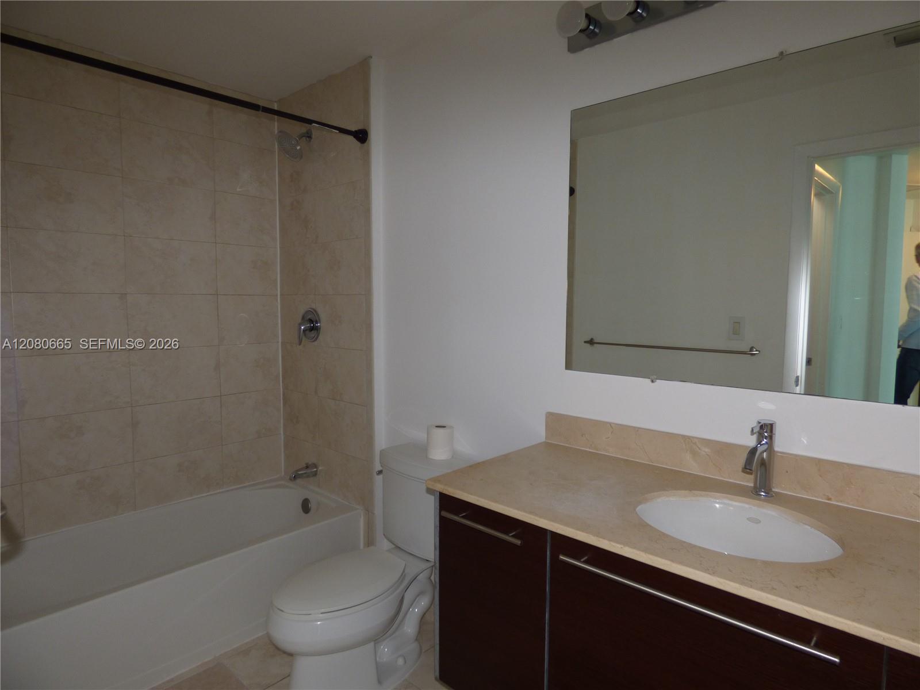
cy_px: 345
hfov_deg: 81.7
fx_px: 532
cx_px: 460
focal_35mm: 20
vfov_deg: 66.0
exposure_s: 1/40
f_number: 2.8
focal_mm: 3.58
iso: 100
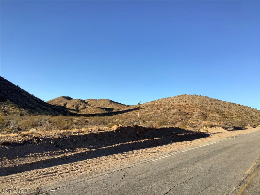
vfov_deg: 45.4
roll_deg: -4.3
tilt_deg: +3.9
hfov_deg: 58.4
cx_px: 130
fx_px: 233
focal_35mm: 31
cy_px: 98
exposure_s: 1/936
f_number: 2.4
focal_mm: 3.3
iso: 25
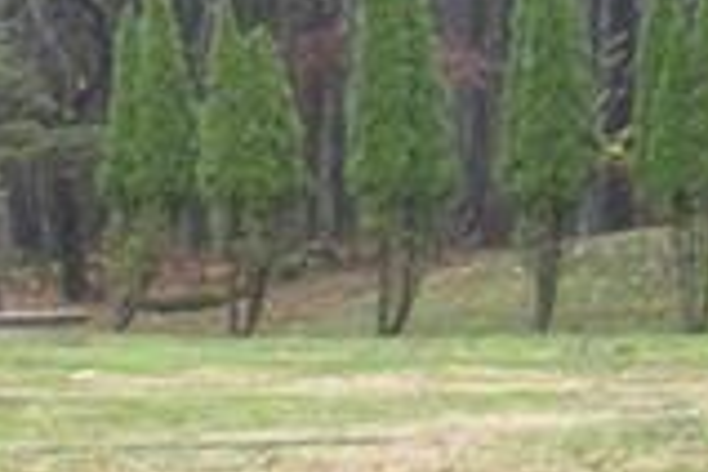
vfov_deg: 5.4
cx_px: 557
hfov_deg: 8.1
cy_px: 89
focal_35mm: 254
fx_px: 4995
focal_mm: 5.8
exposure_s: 1/29.1
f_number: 2.8
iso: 75
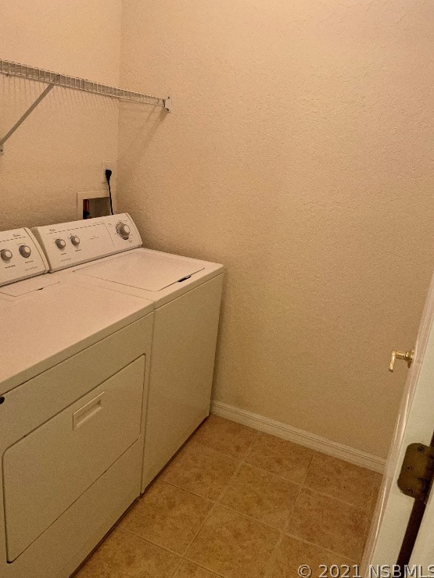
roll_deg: -5.1
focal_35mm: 27
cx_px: 217
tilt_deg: -16.0
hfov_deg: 51.4
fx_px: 451
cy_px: 284
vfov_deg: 65.3
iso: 250
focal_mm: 4.2
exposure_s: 1/60
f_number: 1.6
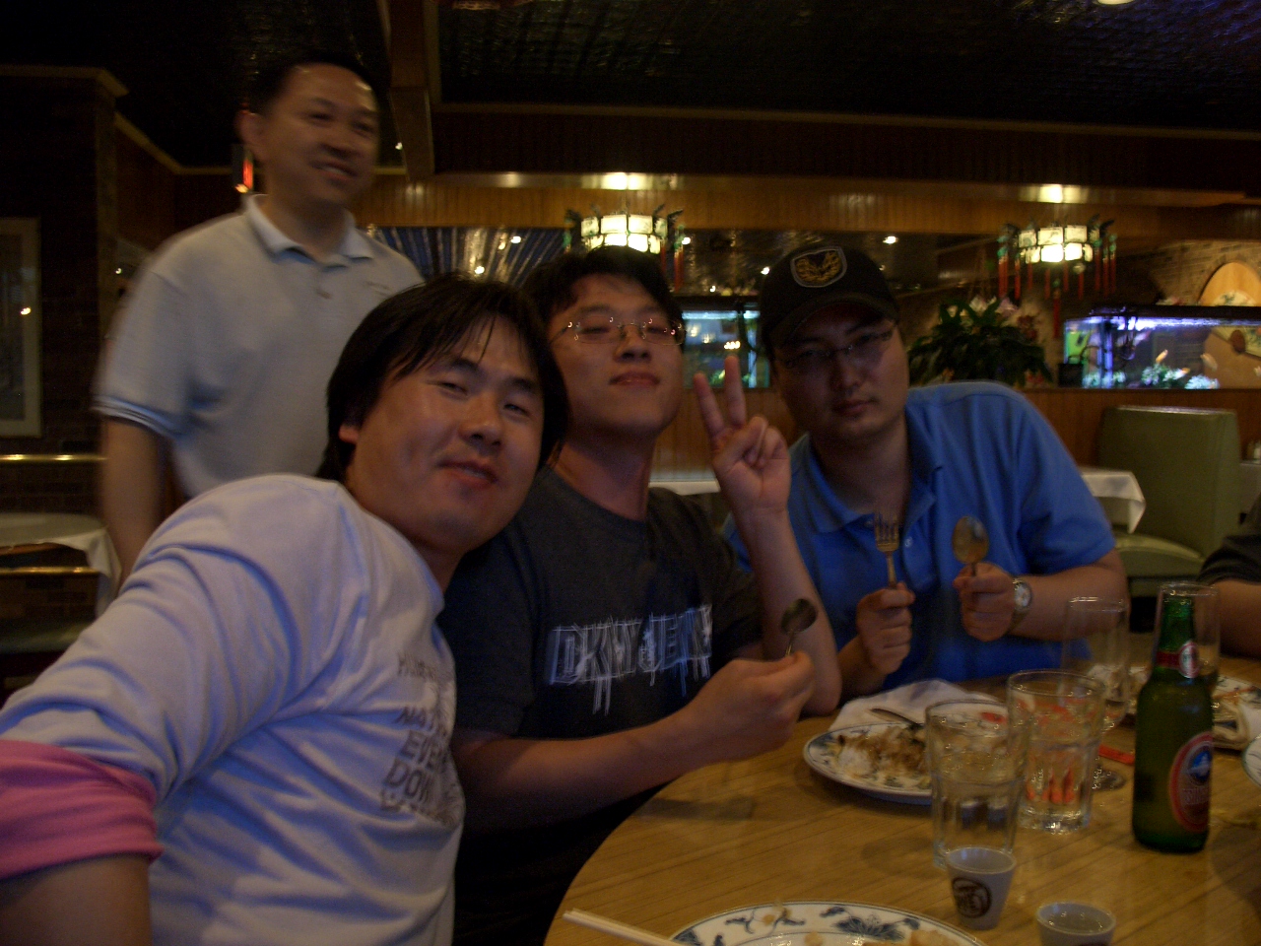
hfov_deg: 55.4
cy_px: 473
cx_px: 630
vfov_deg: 42.9
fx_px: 1202
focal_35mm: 33
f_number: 2.8
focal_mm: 7.1
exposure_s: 1/8
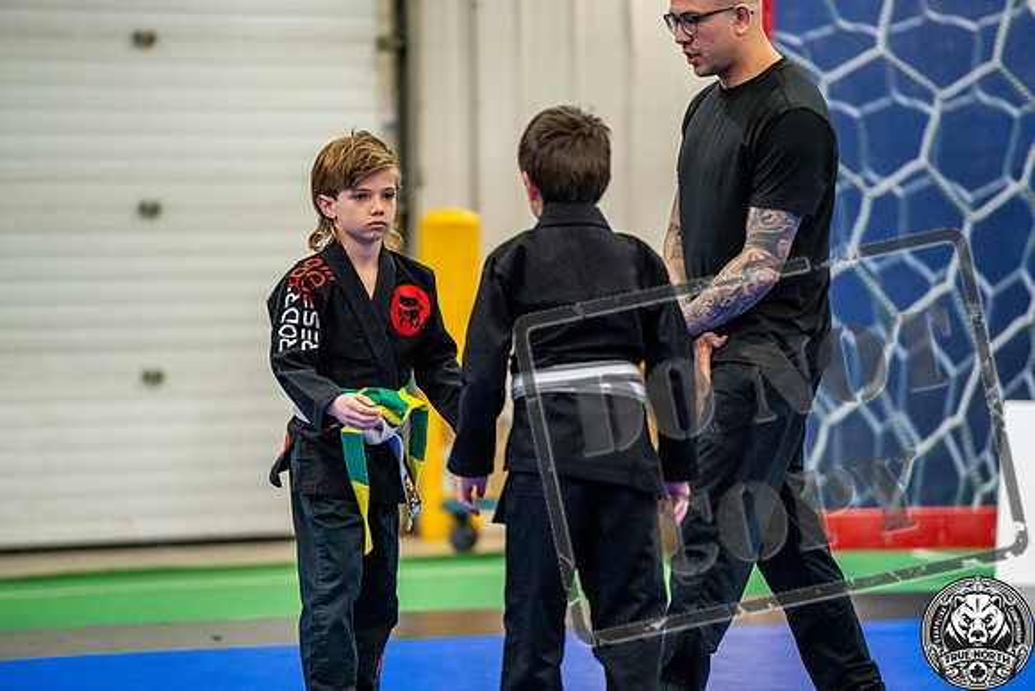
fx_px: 5751
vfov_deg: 6.9
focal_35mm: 200
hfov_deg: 10.3
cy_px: 346
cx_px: 518
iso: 5000
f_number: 2.8
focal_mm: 200
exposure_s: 1/500
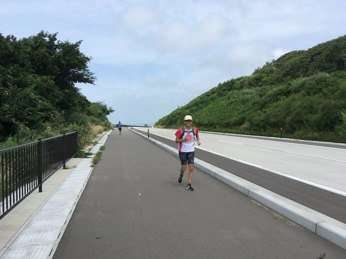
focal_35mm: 29
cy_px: 130
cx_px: 173
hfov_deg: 61.7
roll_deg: -2.4
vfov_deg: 48.2
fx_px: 290
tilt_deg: -1.2
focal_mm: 4.15
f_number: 2.2
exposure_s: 1/1637
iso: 25
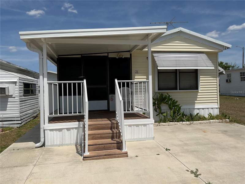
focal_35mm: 29
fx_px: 205
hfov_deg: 61.7
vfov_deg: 48.2
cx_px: 122
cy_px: 92
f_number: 1.8
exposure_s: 1/4785
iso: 16
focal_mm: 3
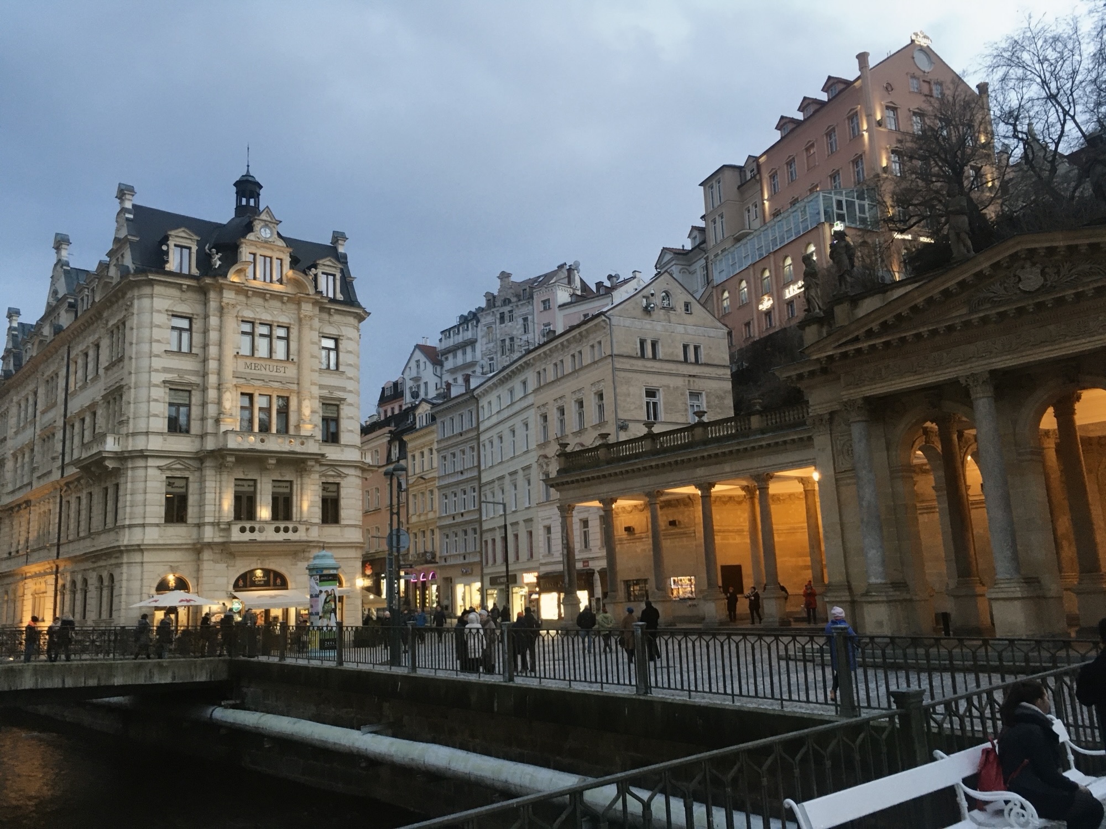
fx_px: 927
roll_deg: +3.7
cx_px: 553
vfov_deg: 48.2
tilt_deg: +12.7
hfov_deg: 61.7
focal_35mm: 29
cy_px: 414
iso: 100
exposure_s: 1/33
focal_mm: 4.15
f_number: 2.2
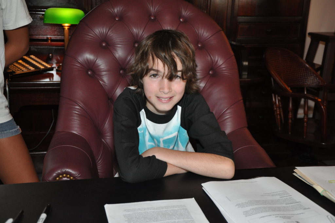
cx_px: 168
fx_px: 474
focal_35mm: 51
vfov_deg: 26.4
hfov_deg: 38.9
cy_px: 112
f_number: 4.2
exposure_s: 1/60
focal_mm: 34
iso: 800
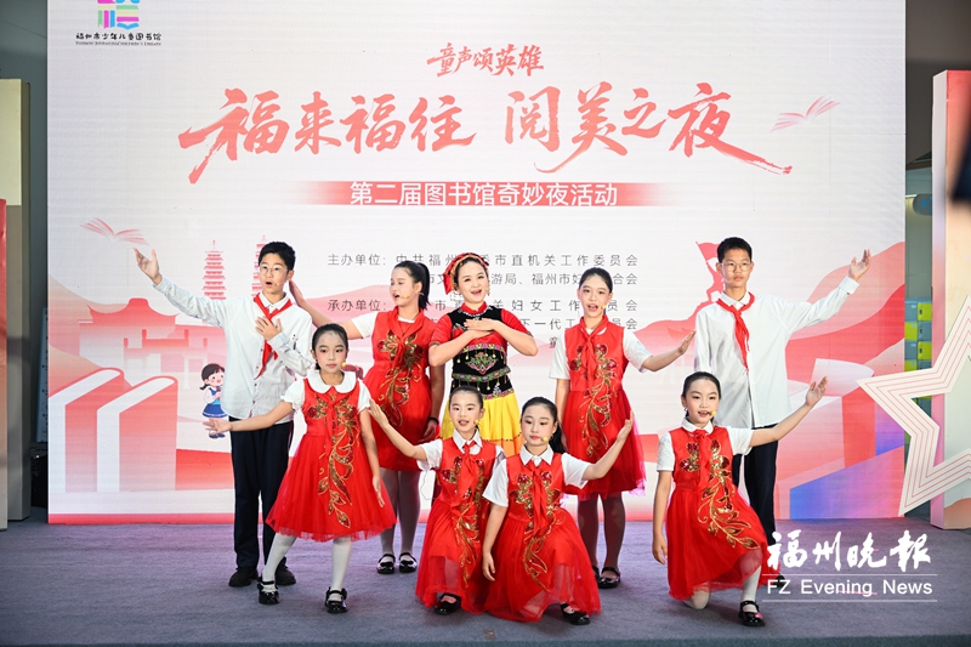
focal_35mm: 46
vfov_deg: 29.2
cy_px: 324
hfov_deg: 42.8
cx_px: 486
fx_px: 1240
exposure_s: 1/100
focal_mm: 46
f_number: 3.2
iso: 500
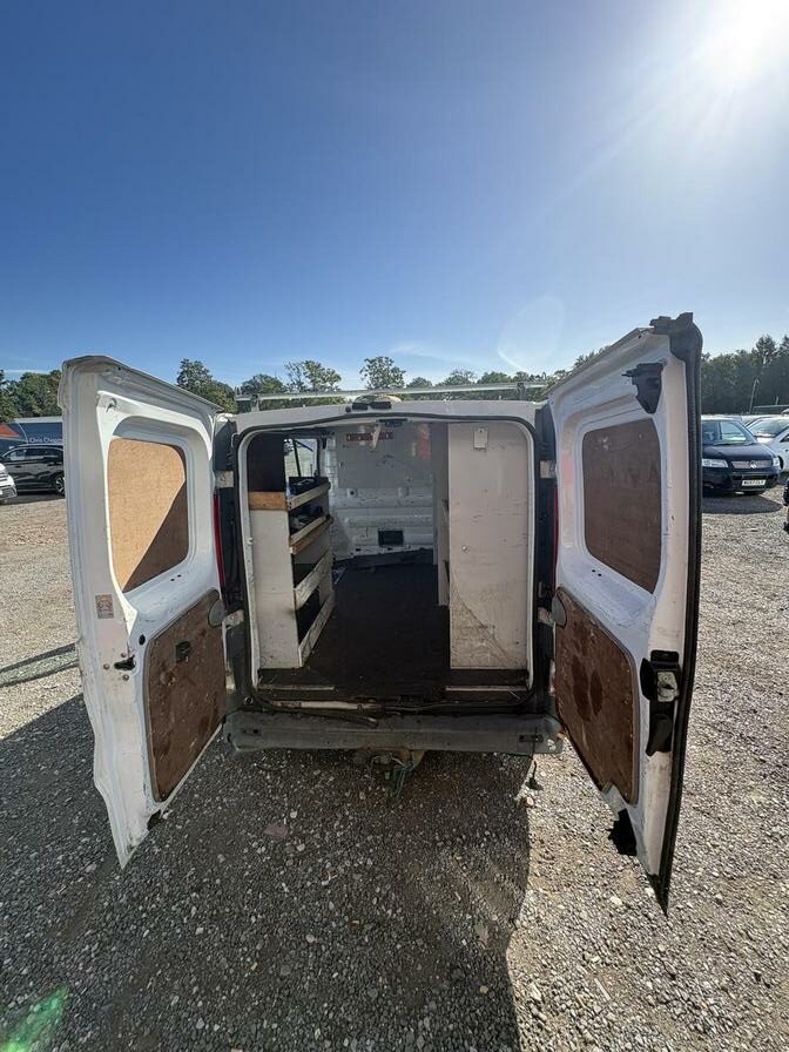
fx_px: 425
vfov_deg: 102.1
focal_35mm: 14
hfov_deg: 85.7
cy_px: 526
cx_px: 394
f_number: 2.2
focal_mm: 2.22
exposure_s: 1/556
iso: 40
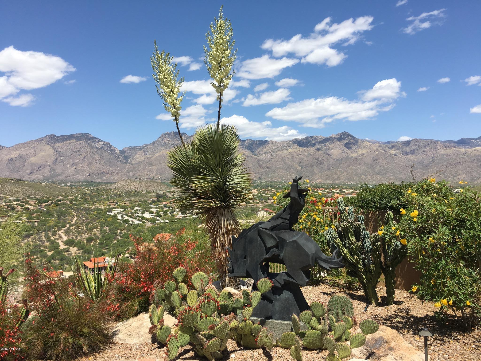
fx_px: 403
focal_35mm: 29
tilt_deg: +2.2
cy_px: 180
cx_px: 240
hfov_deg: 61.7
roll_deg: +1.2
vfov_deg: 48.2
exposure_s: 1/1923
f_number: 2.2
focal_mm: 4.15
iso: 25
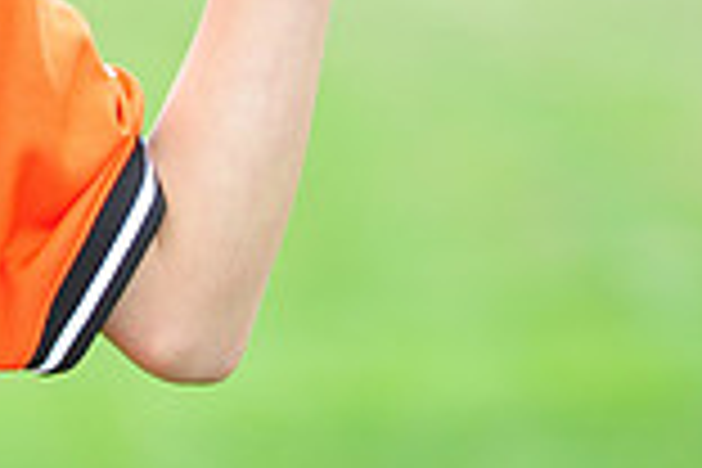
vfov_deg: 1.9
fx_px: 14448
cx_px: -459
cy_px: -261
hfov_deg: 2.8
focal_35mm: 741
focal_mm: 200
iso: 400
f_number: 5
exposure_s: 1/250
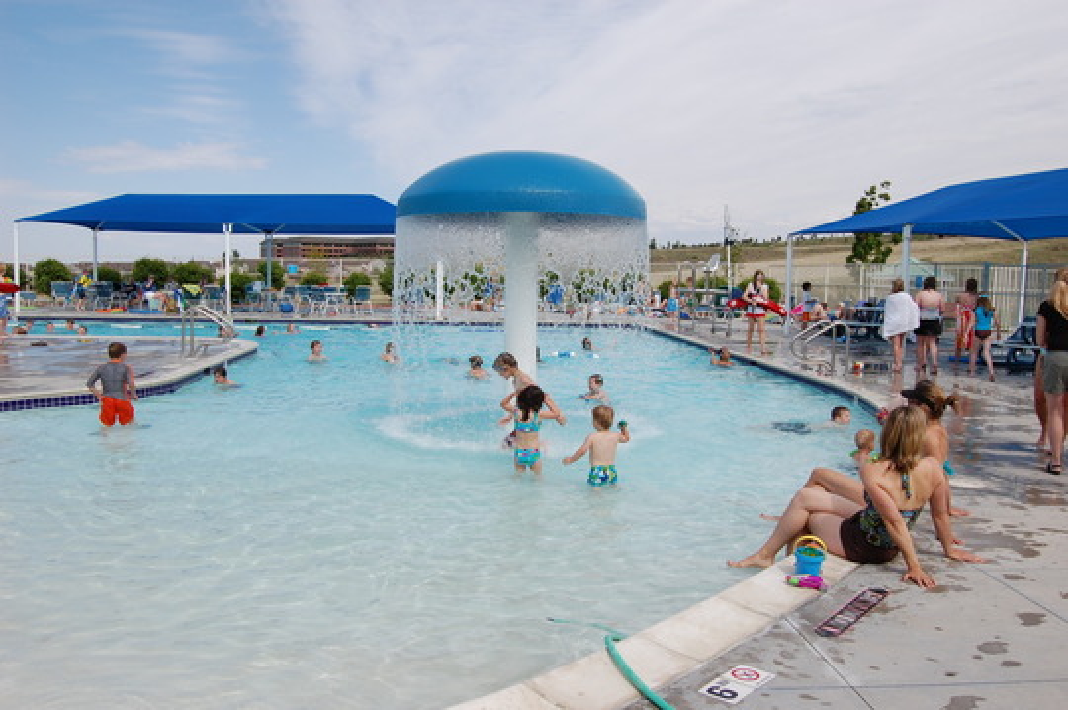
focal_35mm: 30
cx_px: 534
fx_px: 889
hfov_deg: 62.0
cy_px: 355
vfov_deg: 43.5
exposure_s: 1/400
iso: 200
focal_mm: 20
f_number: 10
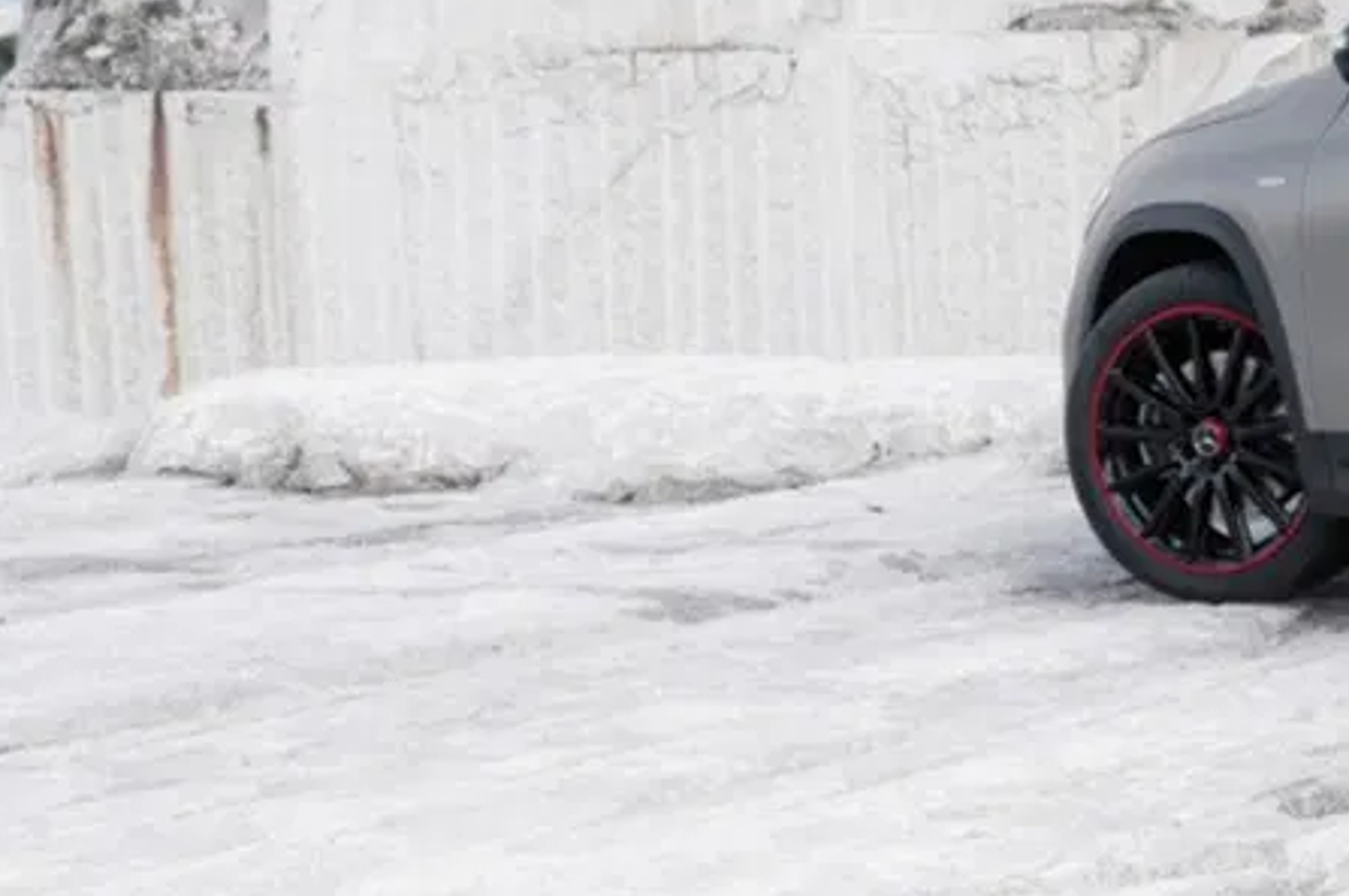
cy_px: 149
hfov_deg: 15.3
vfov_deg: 10.6
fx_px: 4829
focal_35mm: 129
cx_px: 1615
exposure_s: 1/100
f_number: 8
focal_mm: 48
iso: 100
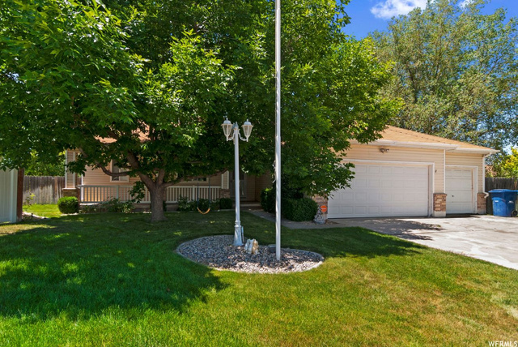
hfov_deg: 89.9
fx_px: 259
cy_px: 174
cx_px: 259
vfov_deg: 67.5
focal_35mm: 18
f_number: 5.6
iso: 100
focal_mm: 12
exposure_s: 1/125
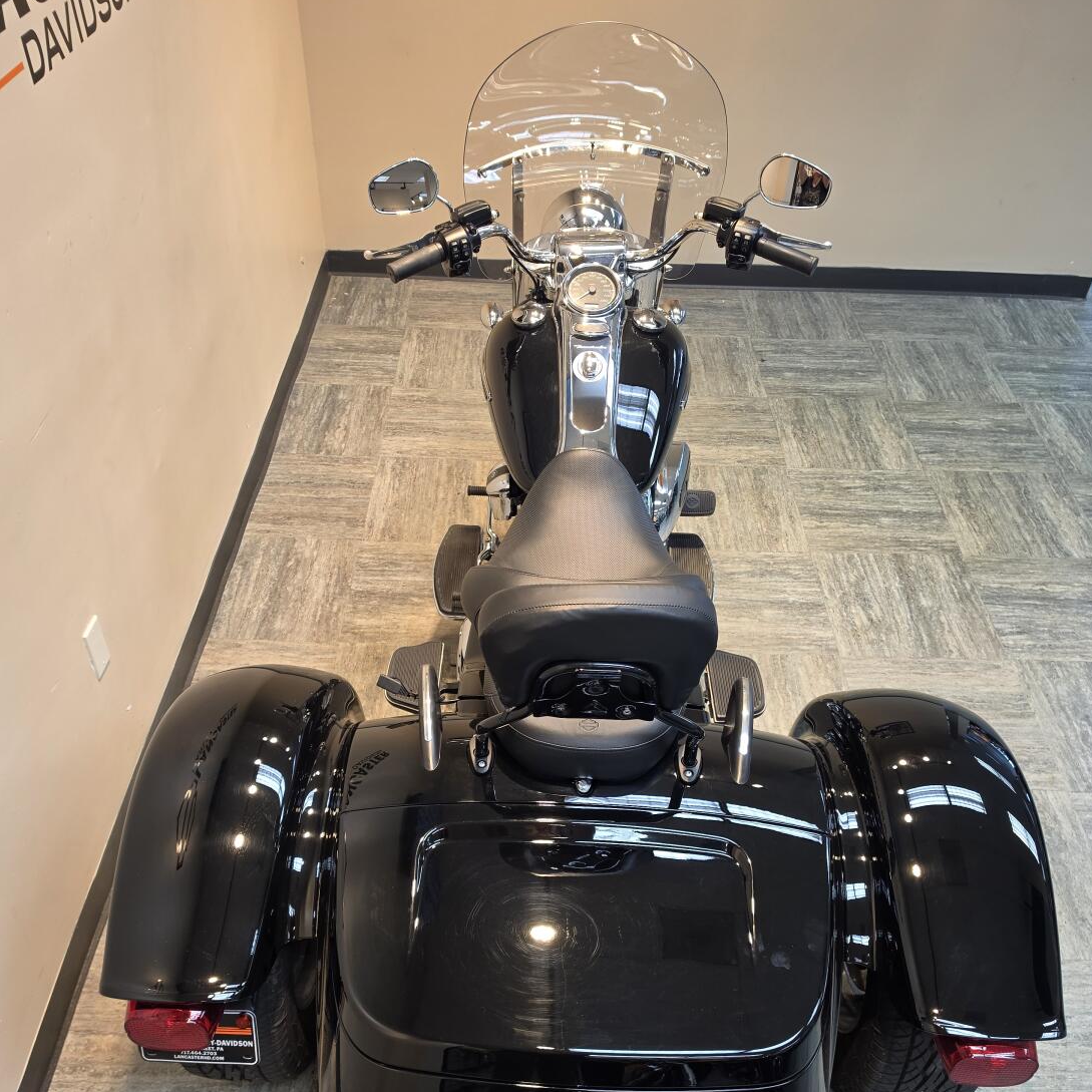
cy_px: 676
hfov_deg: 57.3
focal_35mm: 28
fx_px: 999
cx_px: 547
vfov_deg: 56.7
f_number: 1.4
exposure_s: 1/120
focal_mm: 6.5
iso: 125
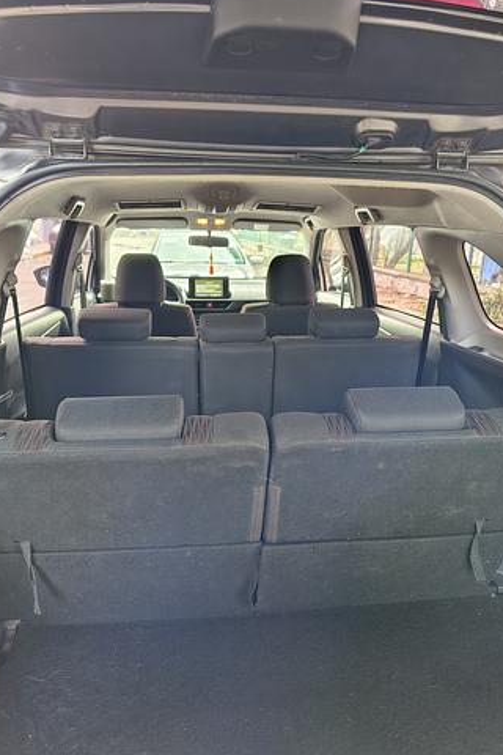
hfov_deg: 49.6
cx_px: 252
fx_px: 545
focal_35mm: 26
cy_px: 370
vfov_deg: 69.4
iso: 542
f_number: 1.8
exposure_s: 1/50
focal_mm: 5.56
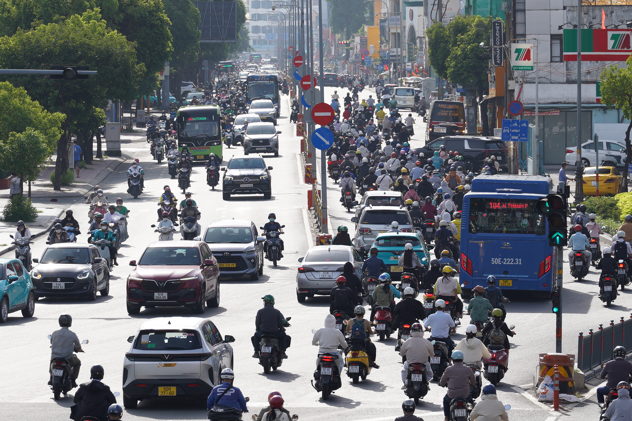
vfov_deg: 4.6
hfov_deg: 6.9
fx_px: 5266
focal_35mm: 300
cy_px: 210
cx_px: 316
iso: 125
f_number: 7.1
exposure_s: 1/320
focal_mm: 200
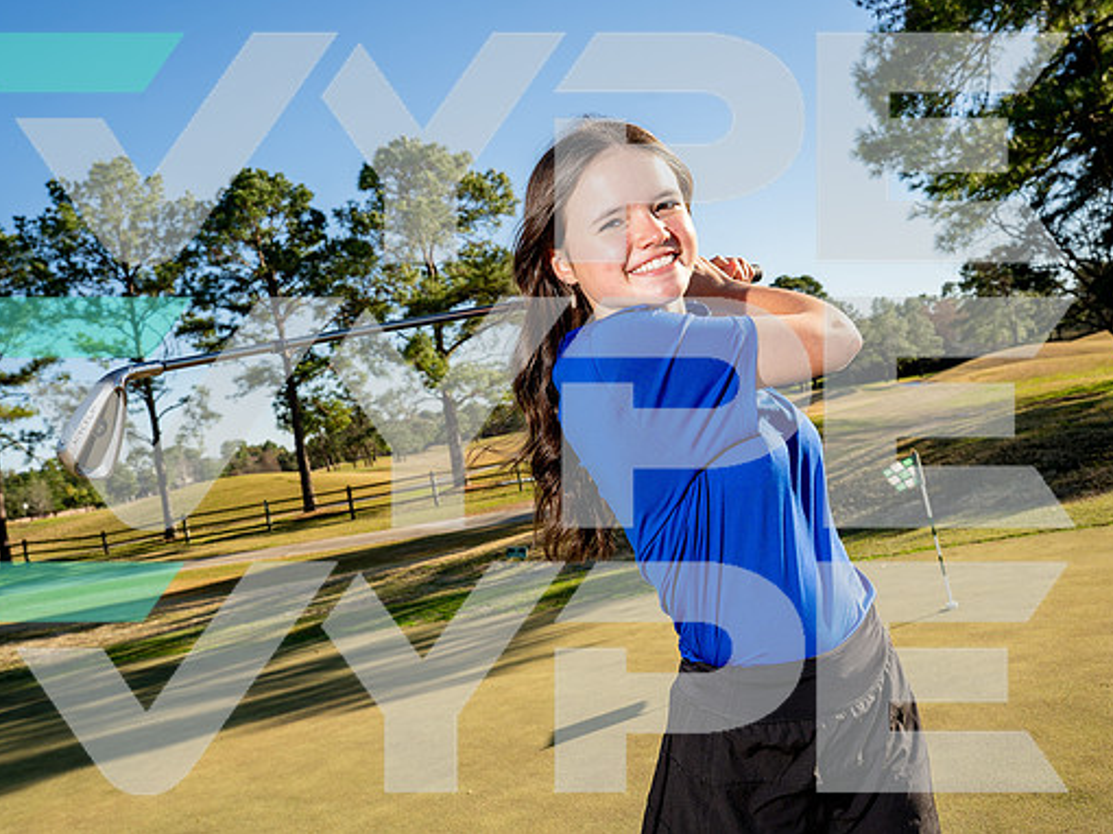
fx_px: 1125
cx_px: 519
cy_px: 414
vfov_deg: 40.7
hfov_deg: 52.6
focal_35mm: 35
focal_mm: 32
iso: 100
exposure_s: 1/250
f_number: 8
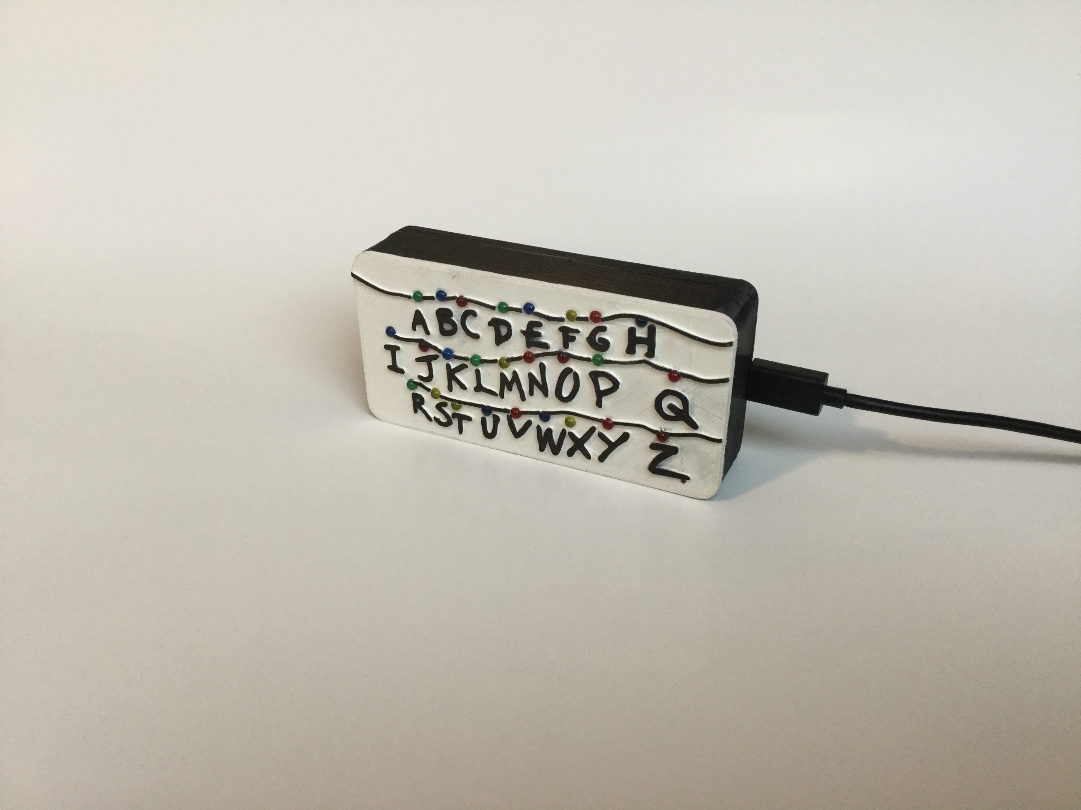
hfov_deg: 58.4
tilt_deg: -32.1
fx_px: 968
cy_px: 405
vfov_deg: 45.4
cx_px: 540
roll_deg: +2.2
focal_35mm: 31
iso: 80
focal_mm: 3.3
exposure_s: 1/33
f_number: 2.4
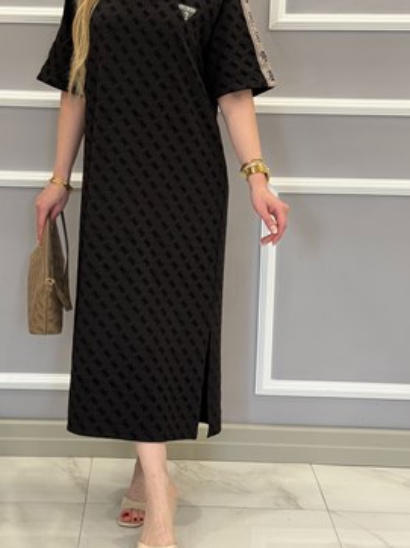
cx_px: 144
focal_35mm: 69
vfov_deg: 28.0
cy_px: 194
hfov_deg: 21.2
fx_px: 1091
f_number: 1.78
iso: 100
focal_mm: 6.76
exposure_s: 1/72
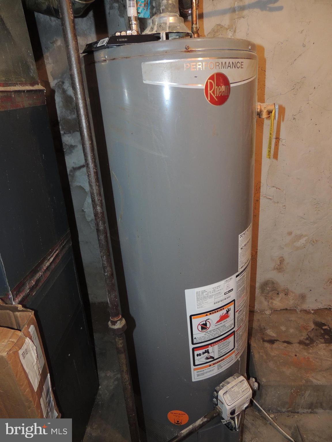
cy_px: 221
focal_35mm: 24
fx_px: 307
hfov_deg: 56.8
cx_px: 166
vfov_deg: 71.6
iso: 200
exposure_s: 1/30
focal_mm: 4.3
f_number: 3
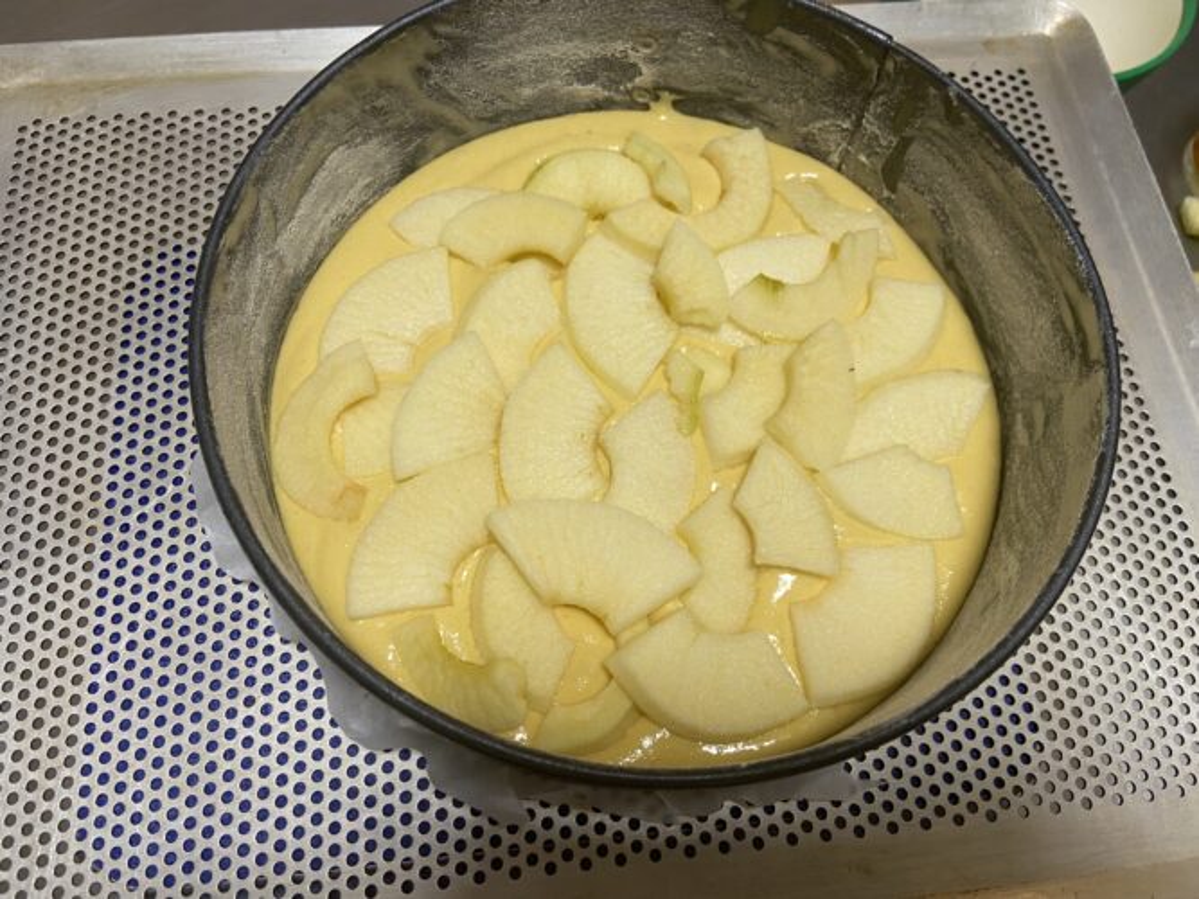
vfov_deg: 53.0
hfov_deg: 67.3
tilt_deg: -69.3
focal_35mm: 26
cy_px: 450
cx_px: 600
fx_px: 900
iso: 80
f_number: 1.8
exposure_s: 1/50
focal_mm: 4.25
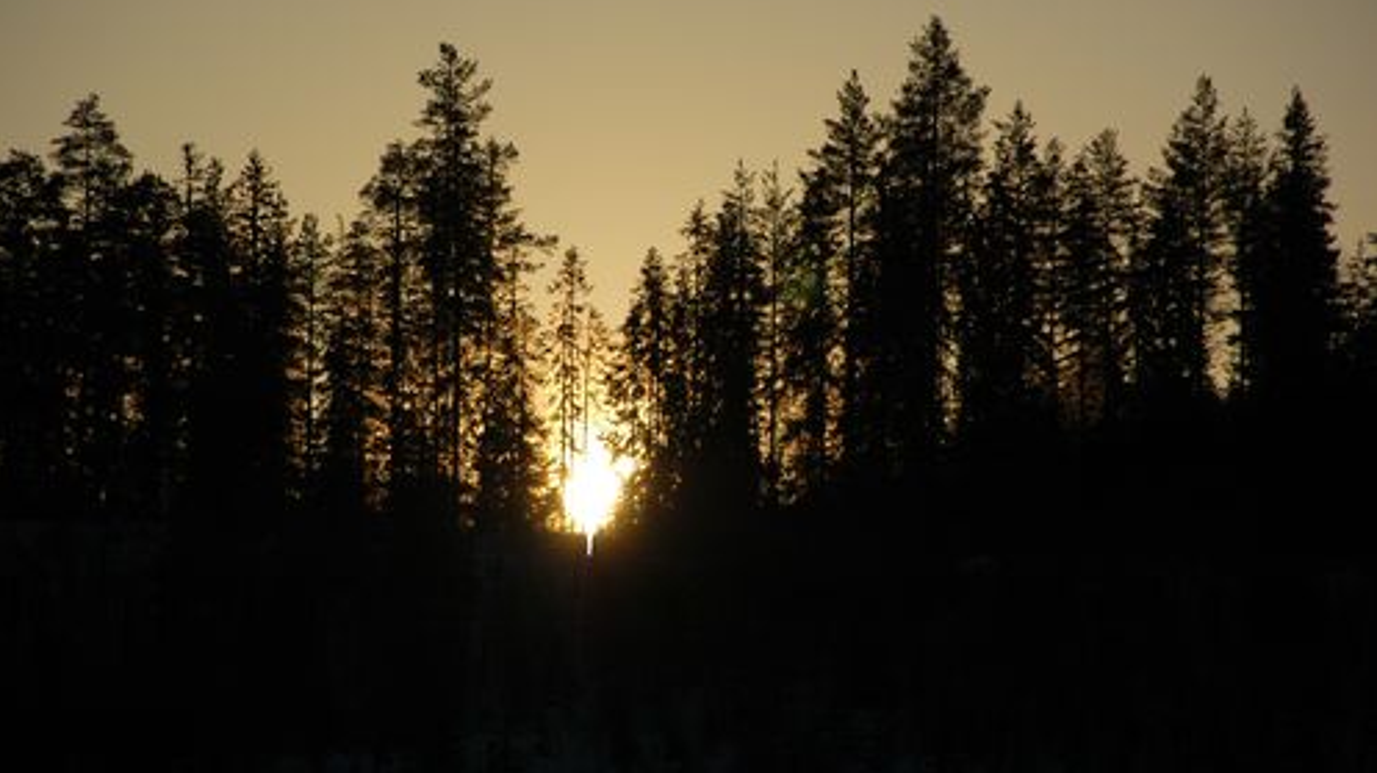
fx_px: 11532
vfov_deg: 3.8
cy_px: 371
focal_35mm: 316
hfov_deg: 6.8
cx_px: 687
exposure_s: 1/3000
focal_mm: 200
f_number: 8
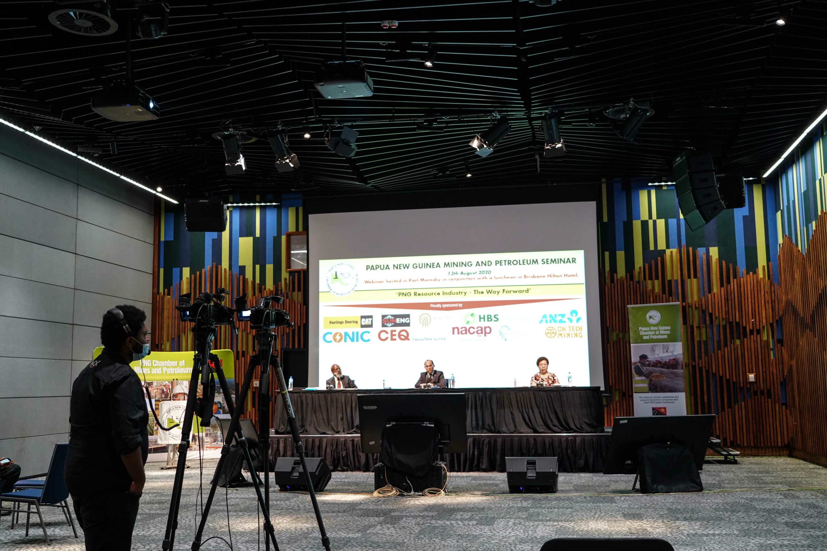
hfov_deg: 51.9
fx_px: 850
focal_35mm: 37
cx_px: 414
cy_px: 276
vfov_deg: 35.9
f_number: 4
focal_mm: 37
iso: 2500
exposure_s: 1/60
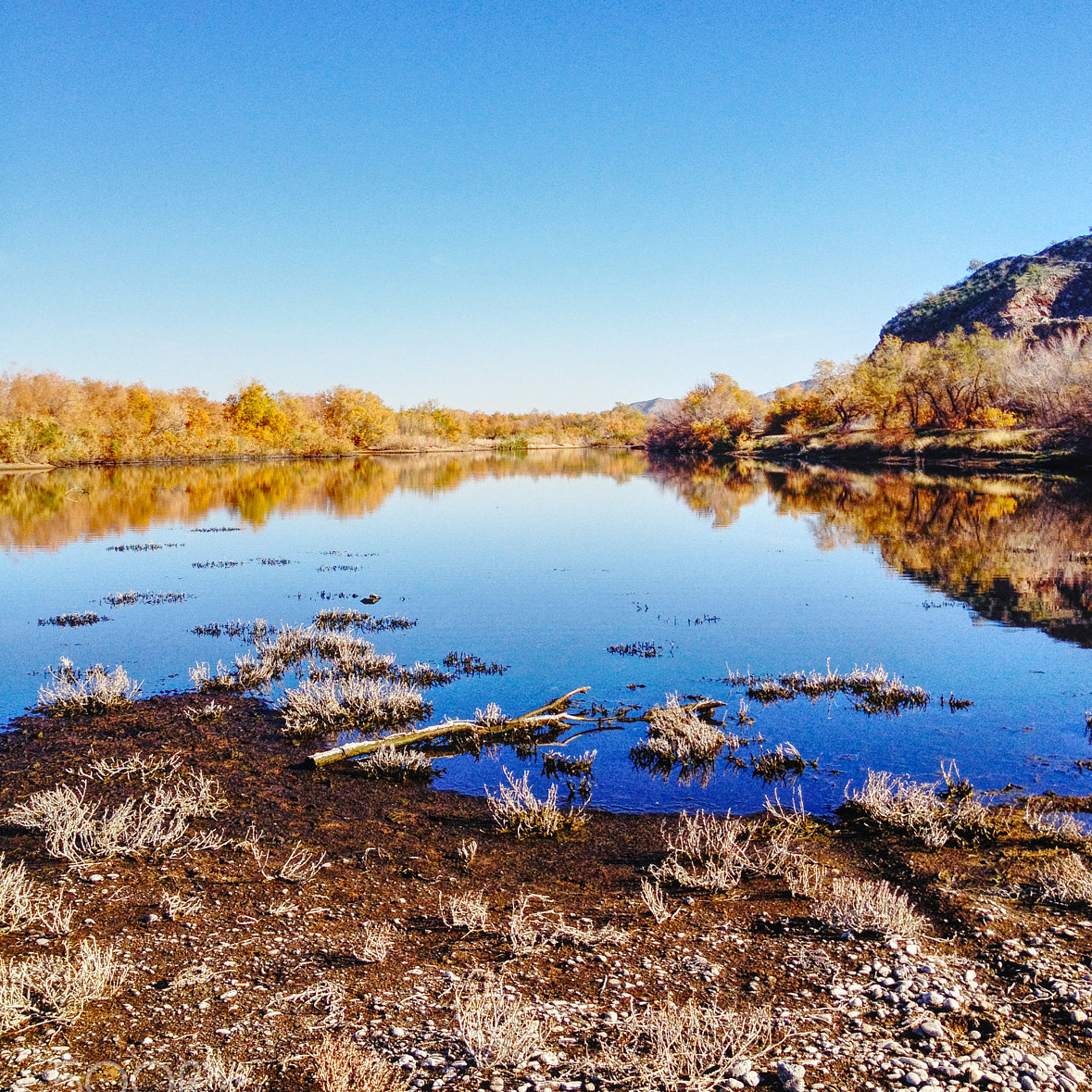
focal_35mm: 42
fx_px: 1499
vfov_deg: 39.9
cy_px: 463
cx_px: 551
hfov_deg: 40.0
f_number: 2.4
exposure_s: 1/1314
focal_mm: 4.3
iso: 50
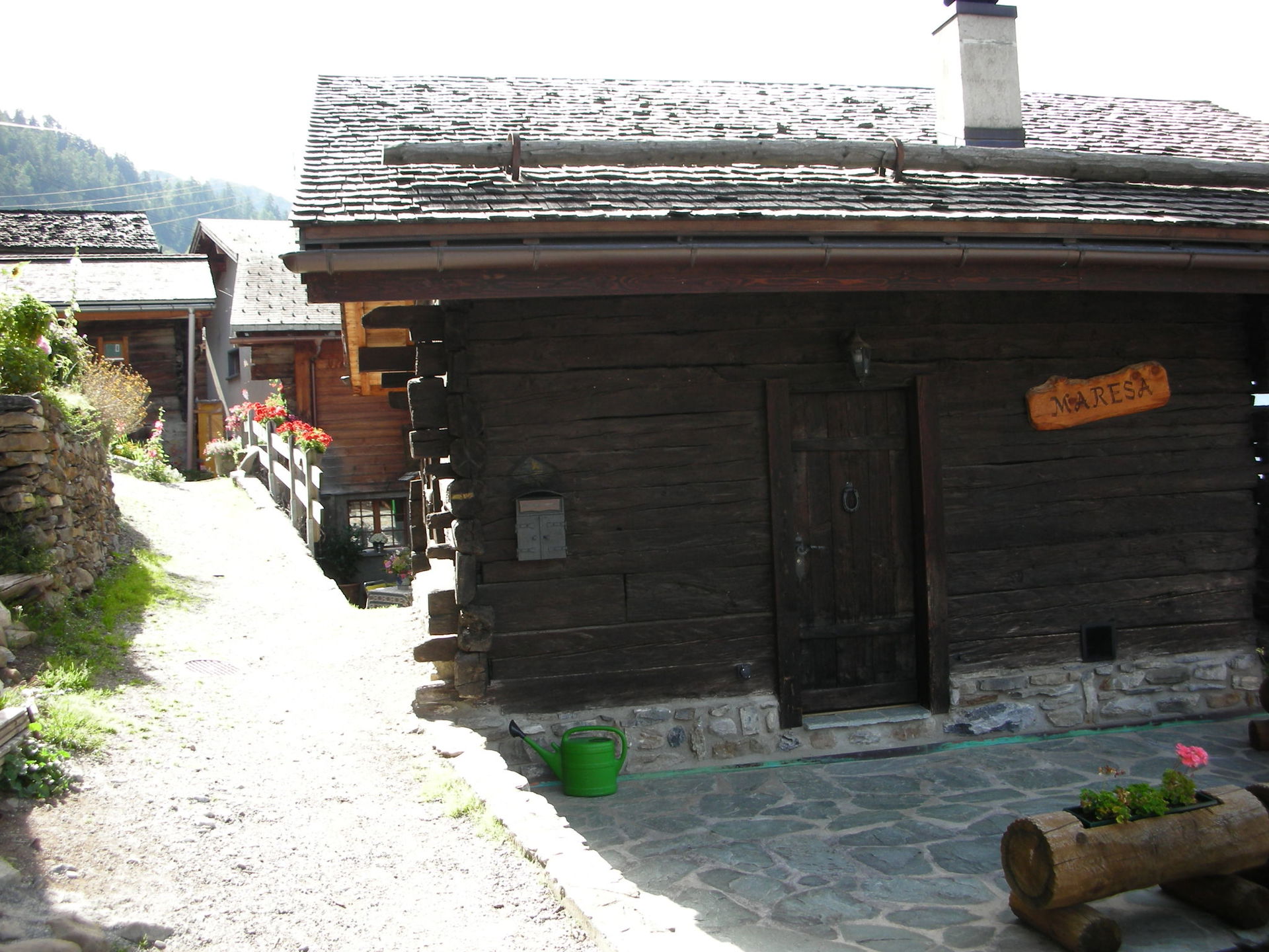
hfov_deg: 52.6
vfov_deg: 40.7
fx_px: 1283
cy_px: 476
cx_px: 634
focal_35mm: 35
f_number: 3
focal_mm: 5.8
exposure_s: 1/99.4
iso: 50
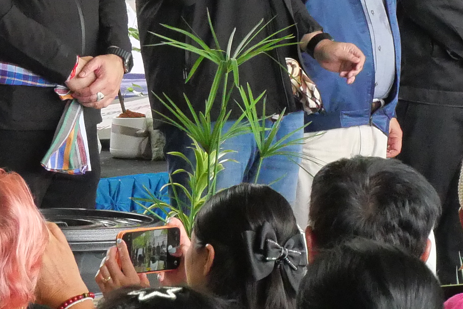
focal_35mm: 332
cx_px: 267
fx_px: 4272
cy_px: 40
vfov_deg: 4.1
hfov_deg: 6.2
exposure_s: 1/320
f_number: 8
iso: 3200
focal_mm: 39
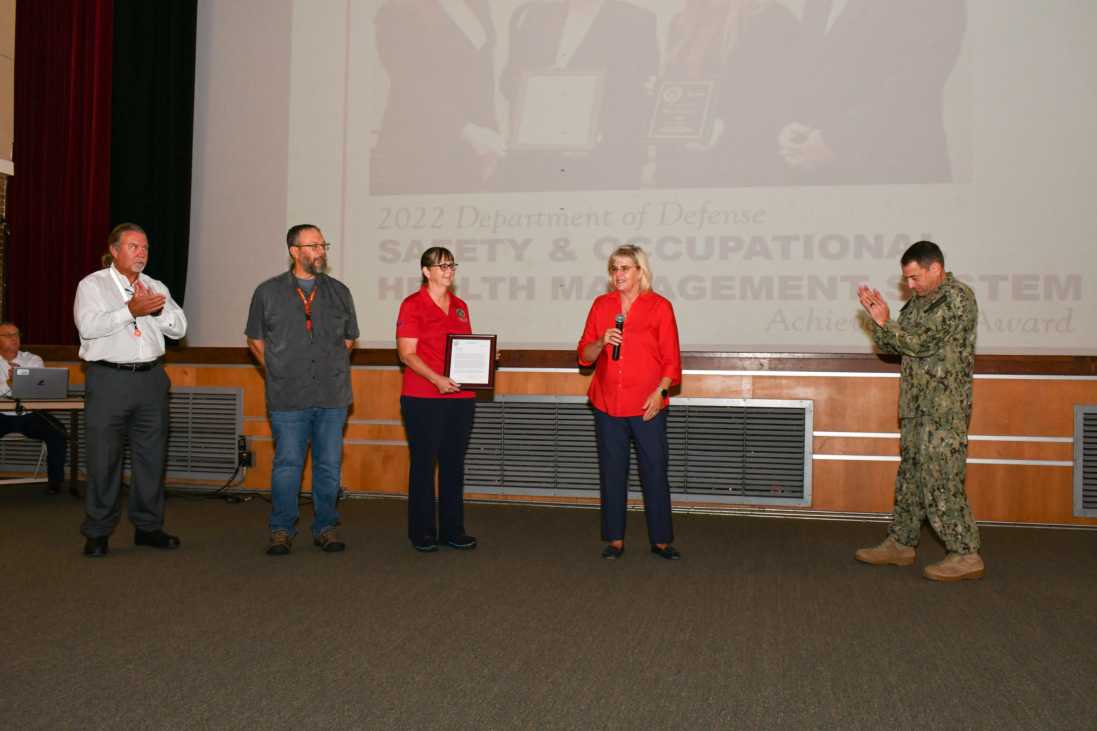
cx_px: 548
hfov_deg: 57.2
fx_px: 1006
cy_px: 366
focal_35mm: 33
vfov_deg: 40.0
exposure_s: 1/60
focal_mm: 22
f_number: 9
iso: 800
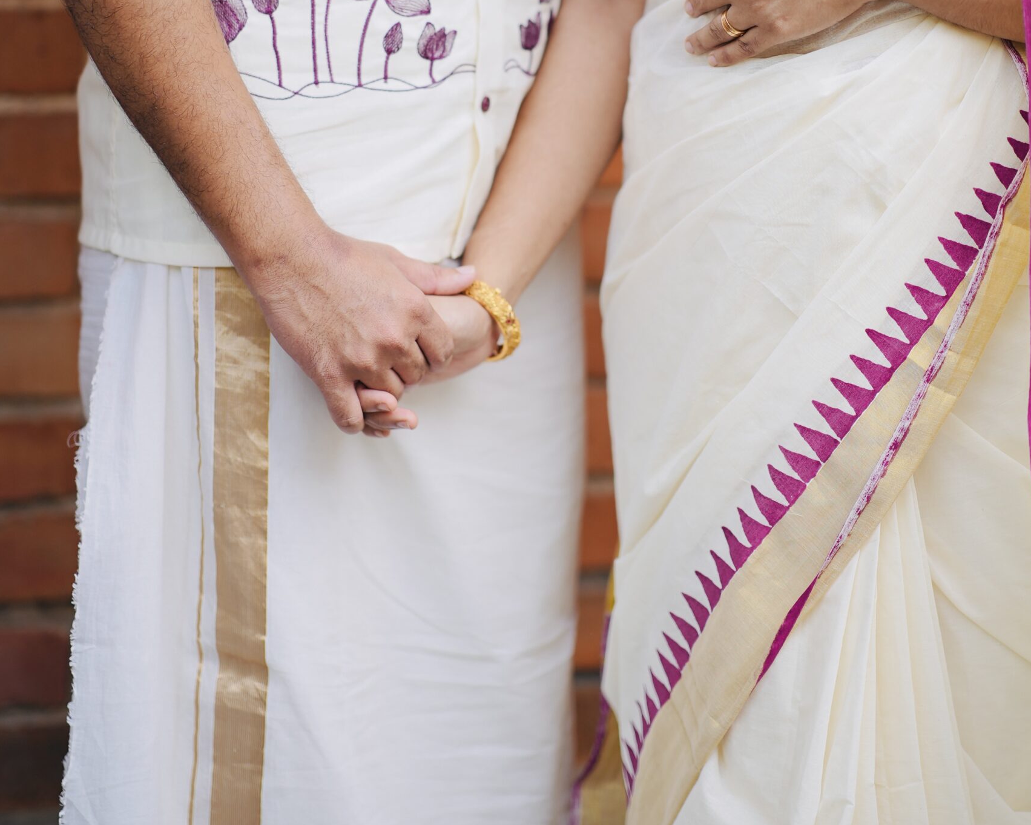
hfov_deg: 16.0
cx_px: 516
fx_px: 3661
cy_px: 130
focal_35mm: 120
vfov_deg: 12.8
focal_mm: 85
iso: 200
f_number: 1.4
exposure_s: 1/2000
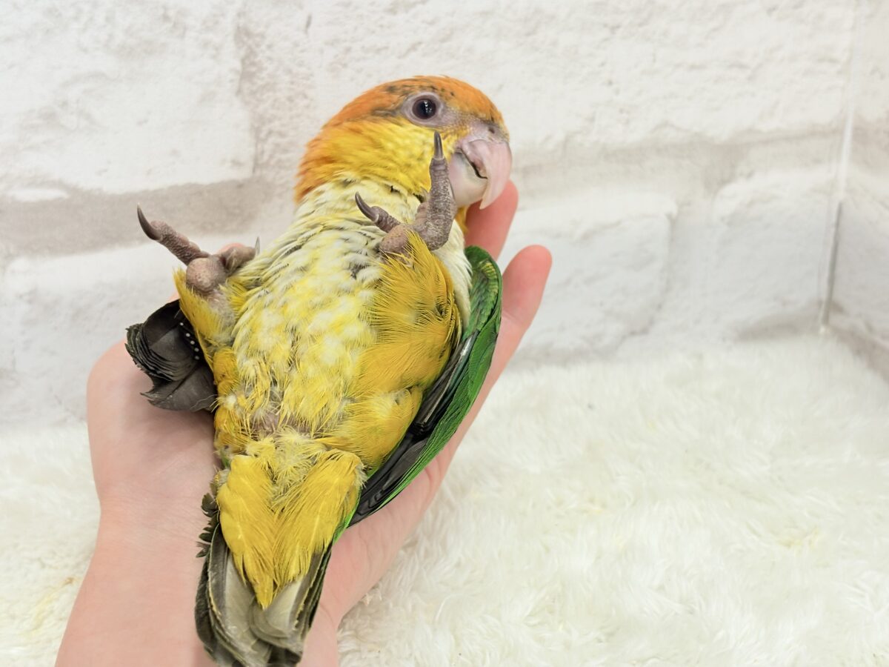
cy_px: 334
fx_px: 1335
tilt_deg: -23.9
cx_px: 444
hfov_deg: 36.8
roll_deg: +1.1
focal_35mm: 52
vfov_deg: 28.0
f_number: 1.6
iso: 40
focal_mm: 5.96
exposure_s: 1/50
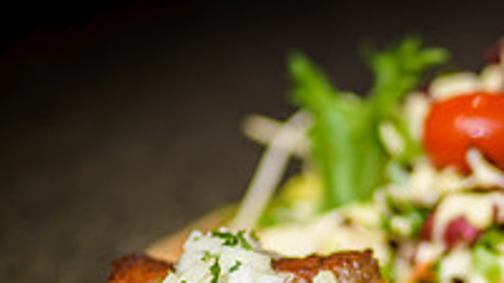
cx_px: 436
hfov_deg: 7.0
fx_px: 4116
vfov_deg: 3.9
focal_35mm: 308
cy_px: 382
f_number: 1.8
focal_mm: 85
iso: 100
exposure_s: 1/80
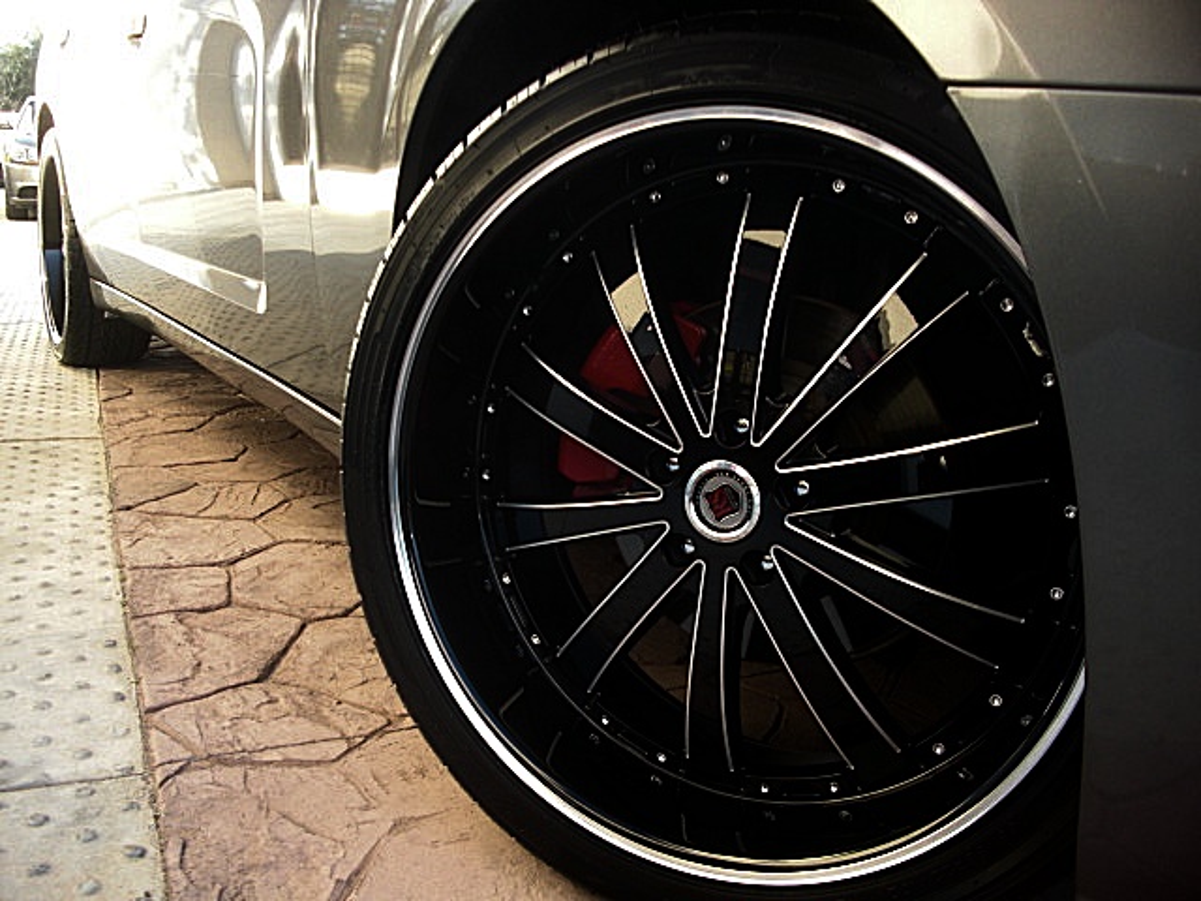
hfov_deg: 51.4
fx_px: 1249
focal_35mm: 36
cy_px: 450
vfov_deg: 39.7
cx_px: 600
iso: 100
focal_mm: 6.3
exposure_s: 1/80
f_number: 2.8
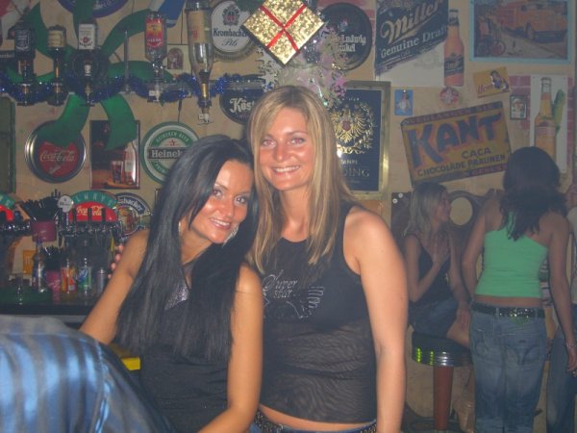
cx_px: 288
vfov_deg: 31.5
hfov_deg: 41.2
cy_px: 216
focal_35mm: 46
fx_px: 767
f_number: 3.1
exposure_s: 1/60
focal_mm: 9.5
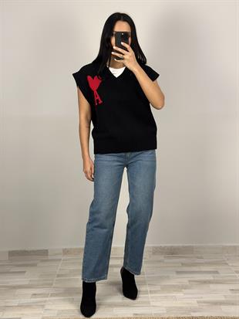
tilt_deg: -24.1
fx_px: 442
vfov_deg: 39.6
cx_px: 120
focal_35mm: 48
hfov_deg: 30.3
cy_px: 160
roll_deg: +0.0
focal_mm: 6.86
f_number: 1.78
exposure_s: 1/100
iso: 125
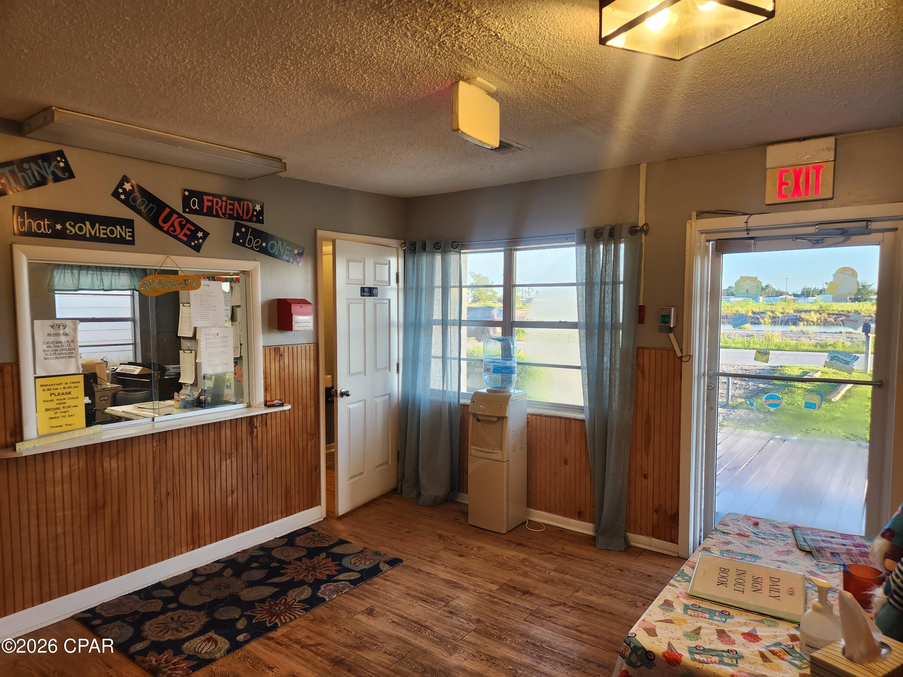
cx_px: 452
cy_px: 338
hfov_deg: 73.9
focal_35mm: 23
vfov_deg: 58.9
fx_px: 600
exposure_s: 1/120
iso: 100
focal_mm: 5.4
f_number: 1.8
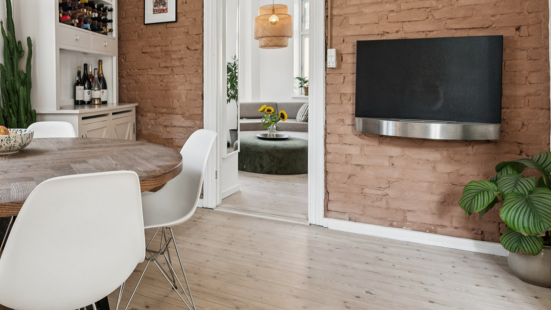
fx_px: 438
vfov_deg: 38.5
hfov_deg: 62.1
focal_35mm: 30
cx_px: 168
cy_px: 103
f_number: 13
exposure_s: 1/10
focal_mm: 17
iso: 400
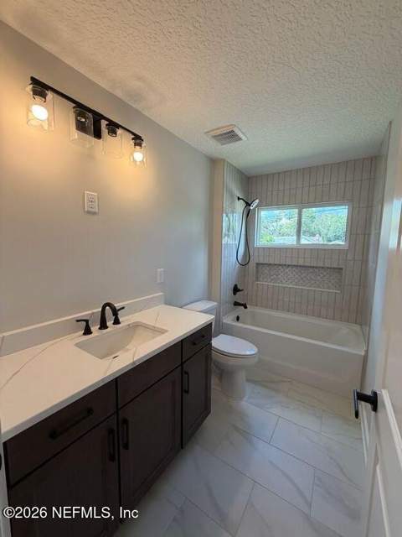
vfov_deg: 102.1
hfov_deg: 85.7
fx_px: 217
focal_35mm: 14
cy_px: 268
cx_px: 201
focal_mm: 2.22
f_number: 2.2
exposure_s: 1/120
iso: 125
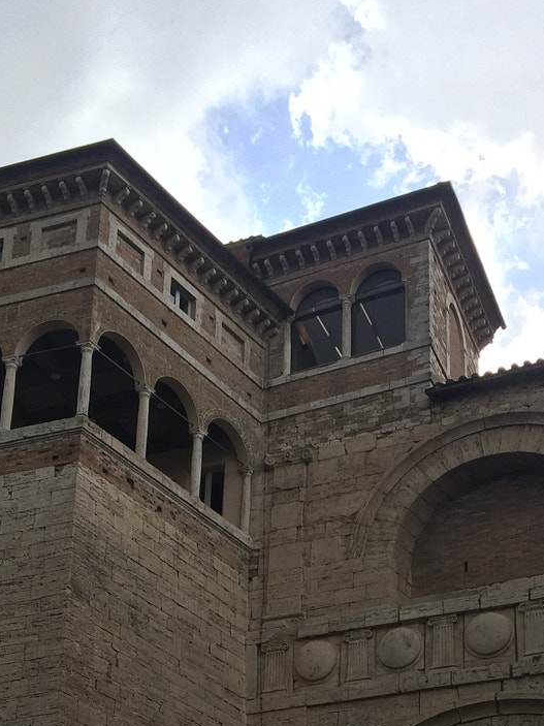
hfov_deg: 22.2
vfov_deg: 27.2
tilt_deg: +22.2
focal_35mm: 66
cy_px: 772
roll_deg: -1.3
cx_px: 287
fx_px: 1383
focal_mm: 4.15
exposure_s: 1/1721
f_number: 2.2
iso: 32
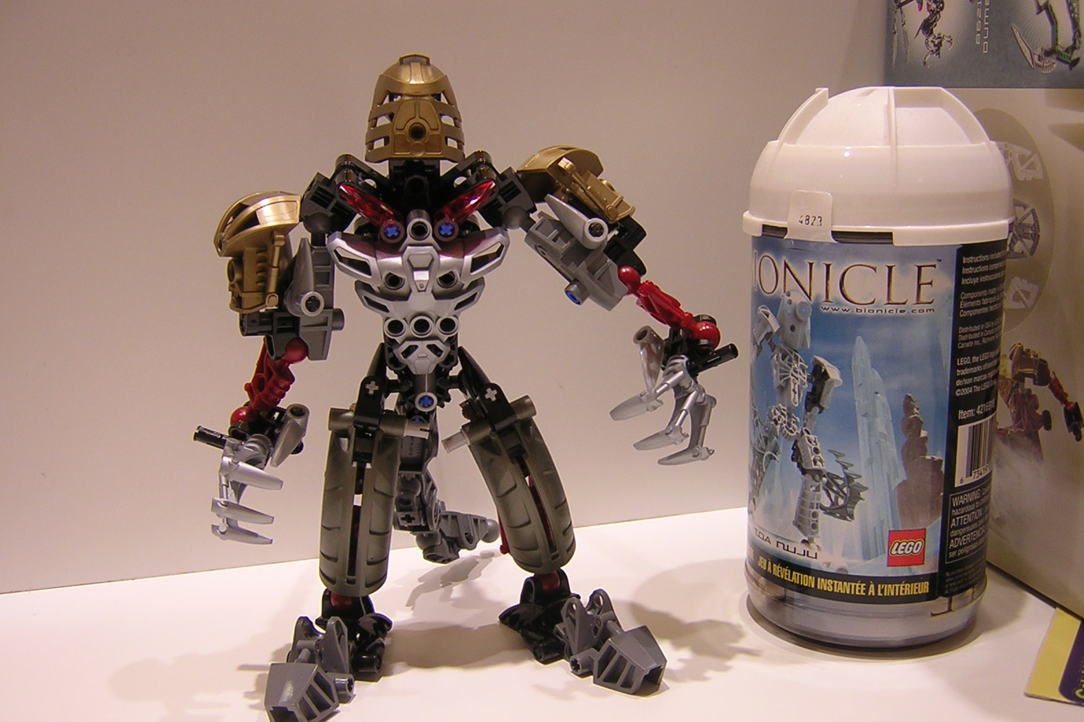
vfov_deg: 35.0
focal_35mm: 38
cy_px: 372
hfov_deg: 50.7
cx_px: 547
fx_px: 1144
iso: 100
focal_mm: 4.7
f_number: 2.6
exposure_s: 1/49.1
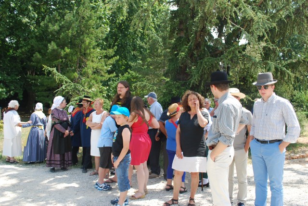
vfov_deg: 43.8
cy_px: 103
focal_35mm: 30
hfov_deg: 61.8
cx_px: 154
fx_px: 257
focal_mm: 20
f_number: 5.6
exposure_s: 1/125
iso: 100
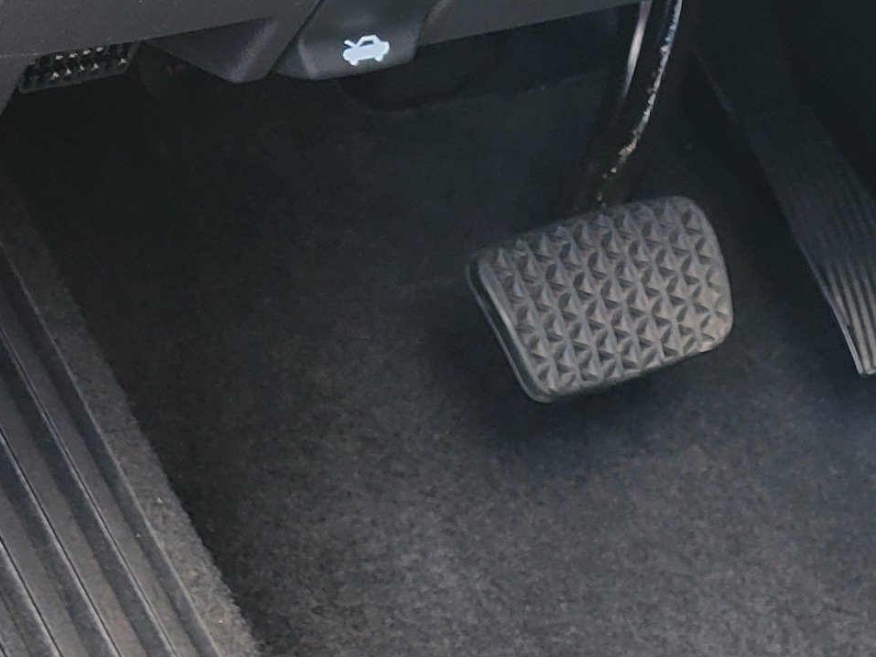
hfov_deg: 17.0
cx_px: 1072
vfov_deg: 12.7
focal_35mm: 110
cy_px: 1036
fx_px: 2784
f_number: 1.8
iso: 64
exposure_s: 1/120
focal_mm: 5.4
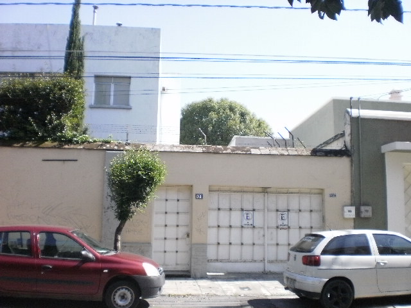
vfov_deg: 37.7
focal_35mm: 38
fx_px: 451
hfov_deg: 49.0
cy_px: 154
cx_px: 206
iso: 200
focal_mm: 6.3
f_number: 3.1
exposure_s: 1/1000
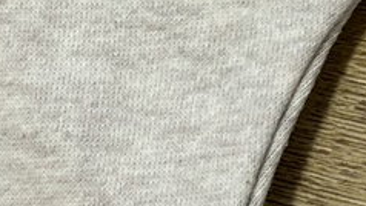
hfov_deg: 10.6
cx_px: 527
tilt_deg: -77.6
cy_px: -171
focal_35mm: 197
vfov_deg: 6.0
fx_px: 1912
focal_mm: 5.7
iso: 100
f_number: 1.5
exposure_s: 1/50
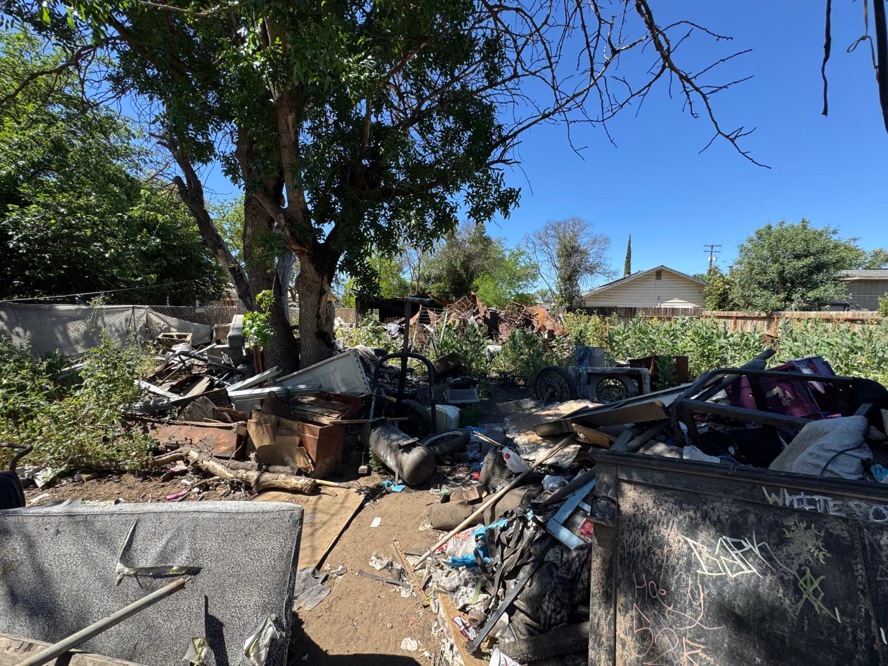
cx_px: 444
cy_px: 333
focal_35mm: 14
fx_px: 359
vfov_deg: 85.7
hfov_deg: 102.1
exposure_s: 1/600
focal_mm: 2.22
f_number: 2.2
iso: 40
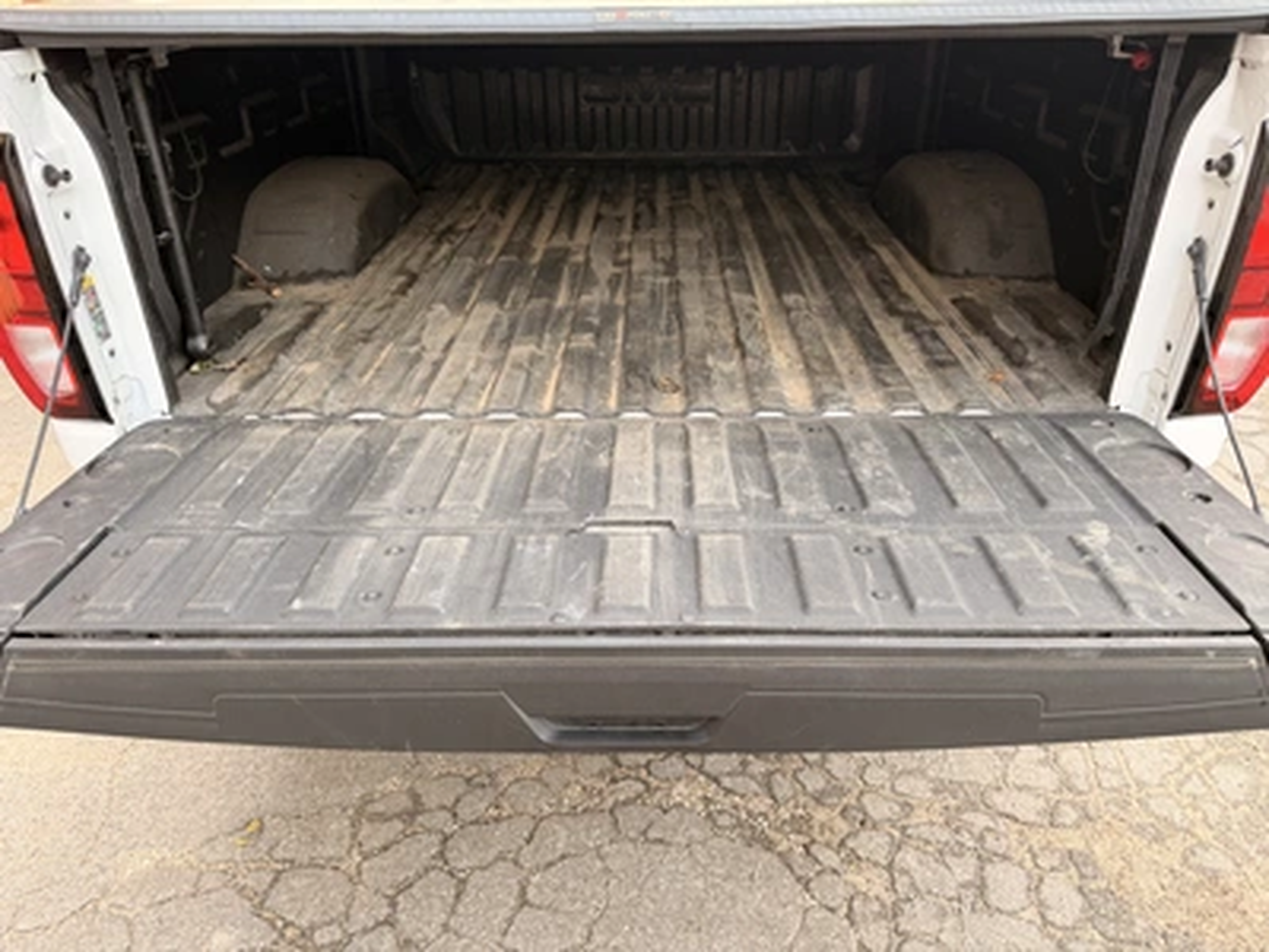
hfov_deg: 71.6
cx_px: 634
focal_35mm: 24
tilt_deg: -27.9
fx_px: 880
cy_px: 476
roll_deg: +3.3
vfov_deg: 56.8
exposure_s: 1/121
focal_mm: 6.76
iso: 160
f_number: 1.78
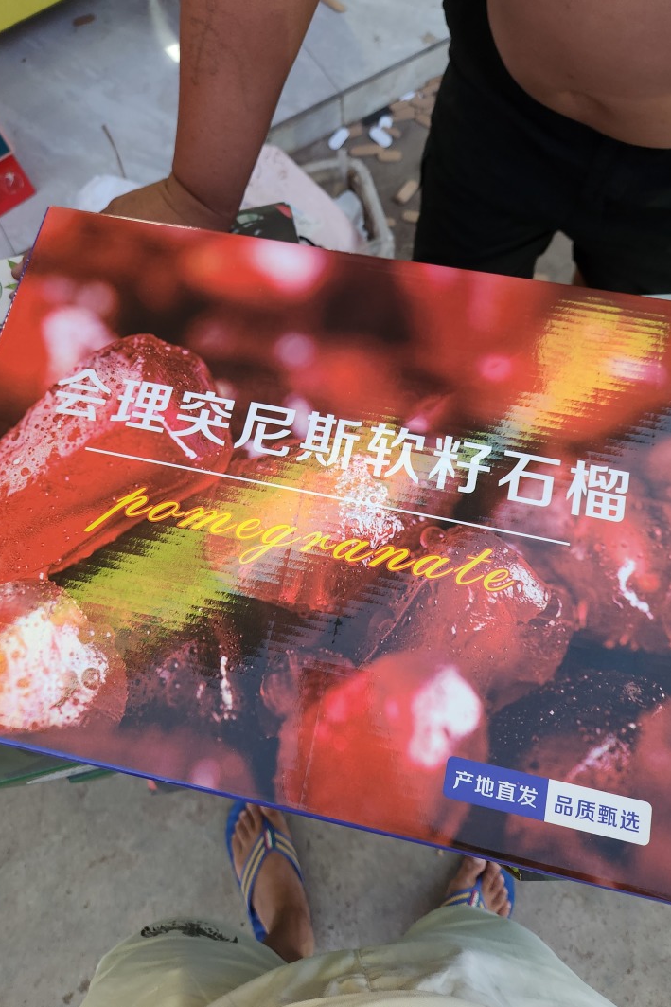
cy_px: 504
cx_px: 328
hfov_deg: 53.1
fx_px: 671
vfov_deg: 73.7
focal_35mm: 24
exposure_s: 1/120
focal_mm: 5.4
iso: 400
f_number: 1.8
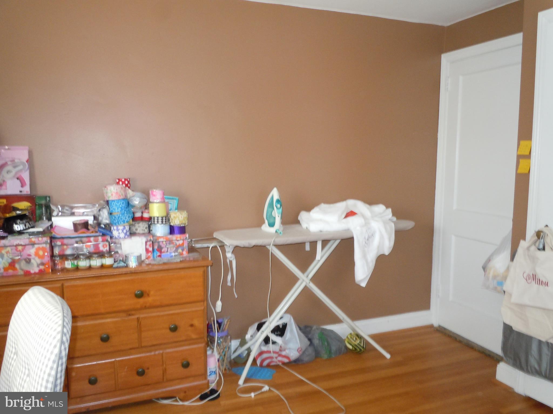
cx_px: 276
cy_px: 207
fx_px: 447
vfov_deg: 49.7
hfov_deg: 63.4
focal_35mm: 28
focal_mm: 5
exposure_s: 1/40
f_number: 3.7
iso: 400
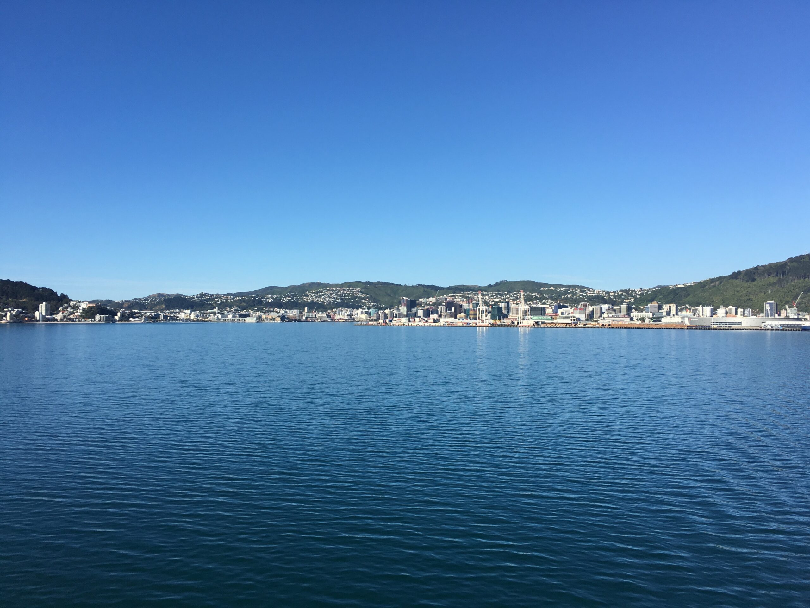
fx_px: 679
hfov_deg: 61.7
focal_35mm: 29
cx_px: 405
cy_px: 304
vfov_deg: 48.2
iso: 25
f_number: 2.2
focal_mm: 4.15
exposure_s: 1/1923
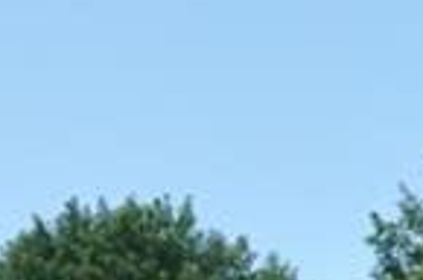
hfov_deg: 7.8
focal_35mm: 265
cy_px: 804
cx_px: 23
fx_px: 3101
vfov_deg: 4.9
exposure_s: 1/160
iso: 200
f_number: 13
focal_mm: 25
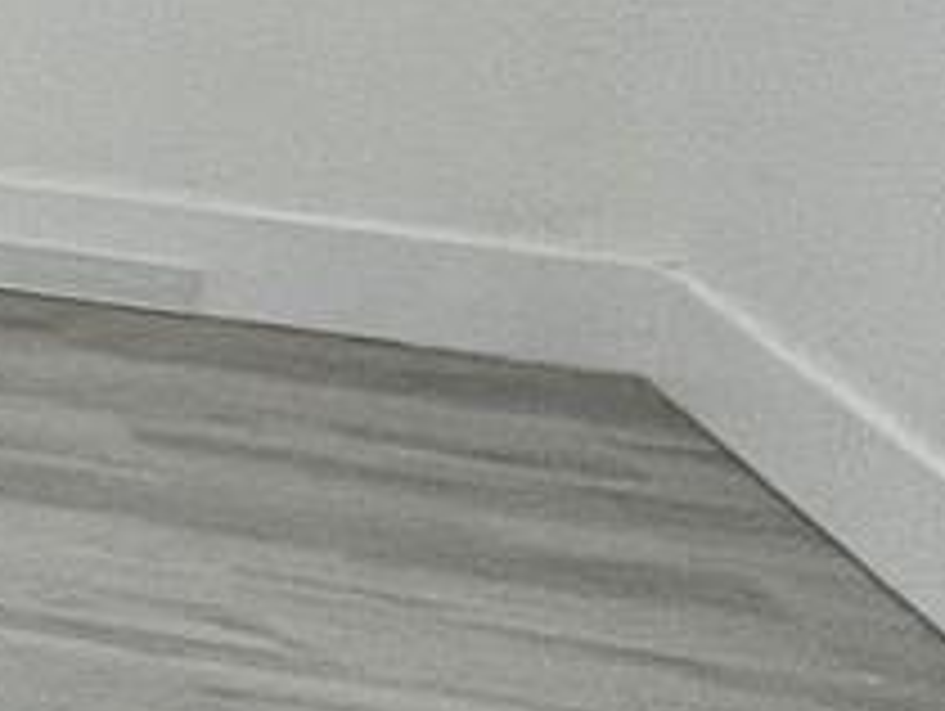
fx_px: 2706
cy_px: -198
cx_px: -2192
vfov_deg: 14.4
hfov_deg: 10.2
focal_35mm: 99
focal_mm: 1.57
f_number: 1.8
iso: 125
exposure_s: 1/120
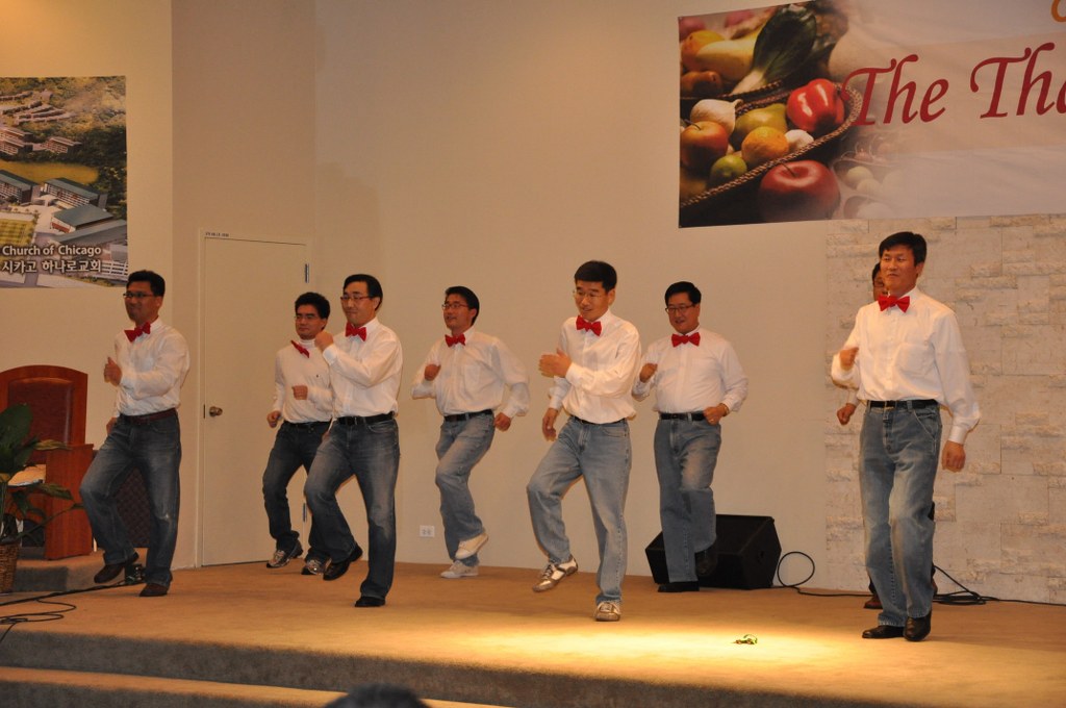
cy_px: 354
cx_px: 533
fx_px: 2573
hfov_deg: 23.4
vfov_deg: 15.7
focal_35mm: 87
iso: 1600
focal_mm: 58
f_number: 5
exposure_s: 1/60
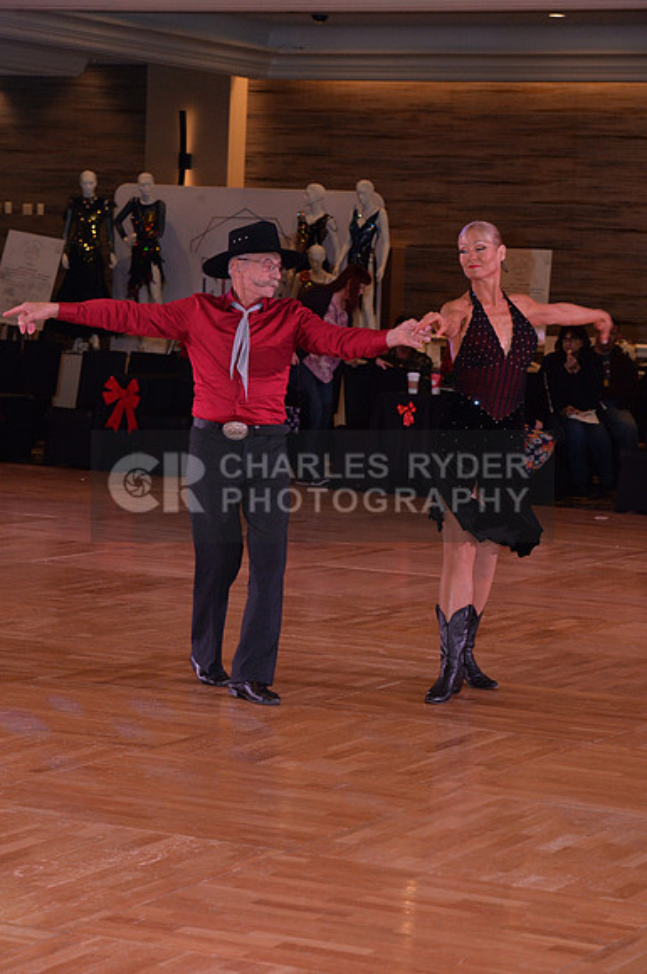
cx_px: 324
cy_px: 487
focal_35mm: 110
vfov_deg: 18.6
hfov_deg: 12.4
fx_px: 2974
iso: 2000
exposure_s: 1/250
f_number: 6.3
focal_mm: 110
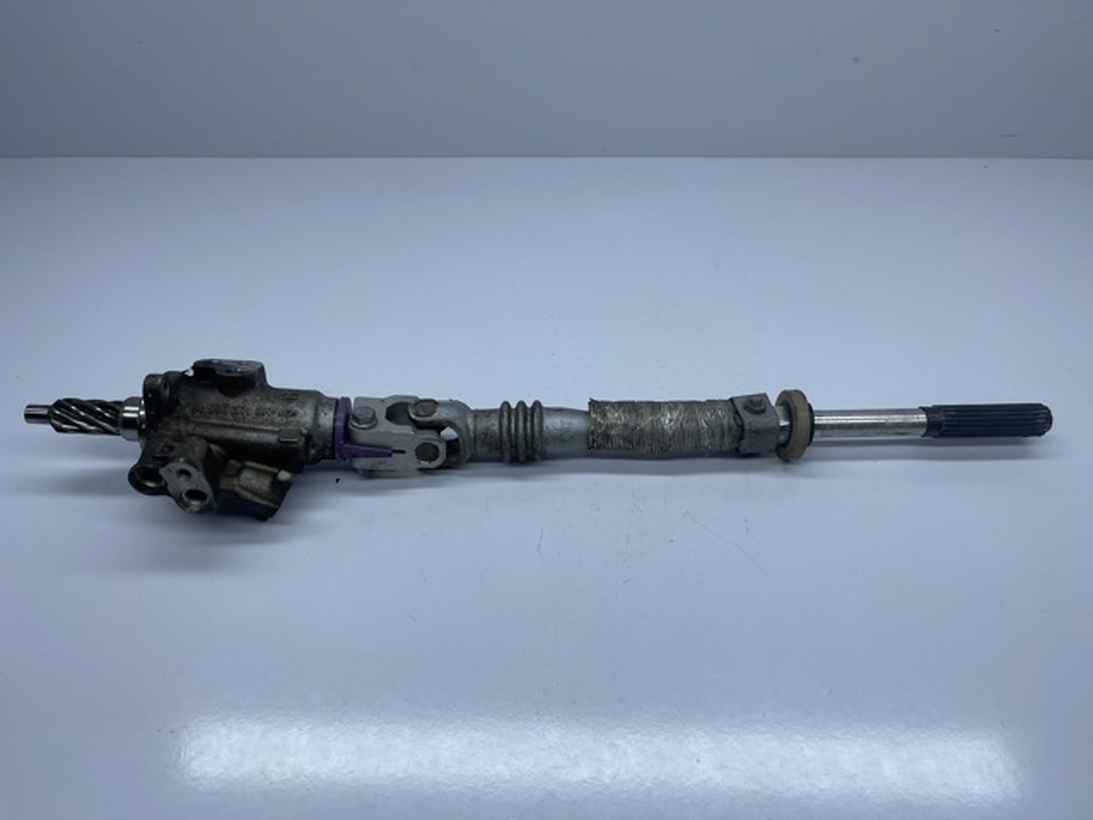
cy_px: 410
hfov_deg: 69.4
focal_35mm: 25
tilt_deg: -47.0
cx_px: 546
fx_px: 789
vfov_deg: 54.9
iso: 32
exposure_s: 1/2049
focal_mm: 5.1
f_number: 1.6
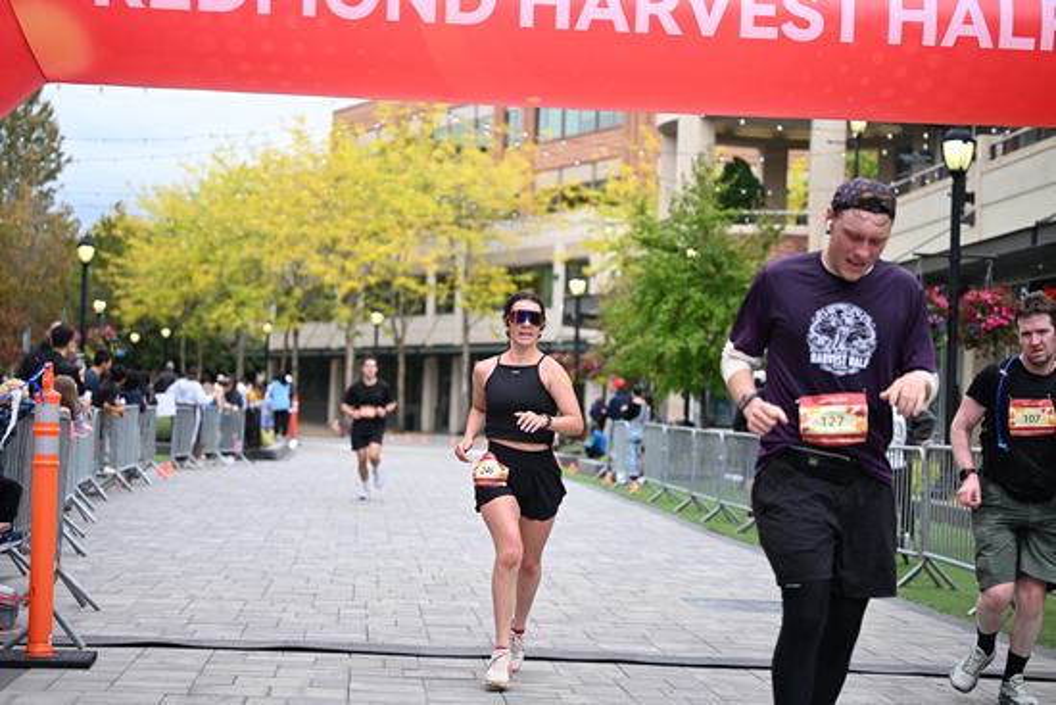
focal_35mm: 70
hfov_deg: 28.8
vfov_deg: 19.5
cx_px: 528
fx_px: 2054
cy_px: 352
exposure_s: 1/2000
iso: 640
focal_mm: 70
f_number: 2.8
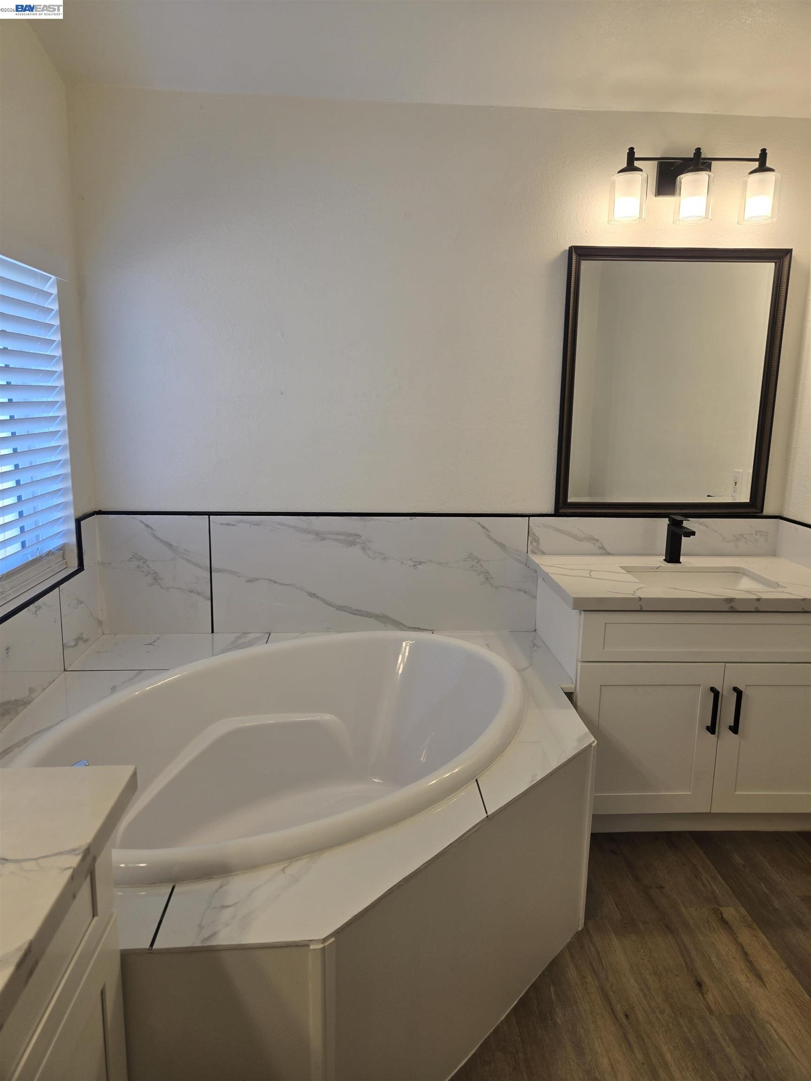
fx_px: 718
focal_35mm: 23
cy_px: 540
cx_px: 406
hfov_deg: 58.9
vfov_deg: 73.9
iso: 32
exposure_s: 1/120
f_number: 1.8
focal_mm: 5.4
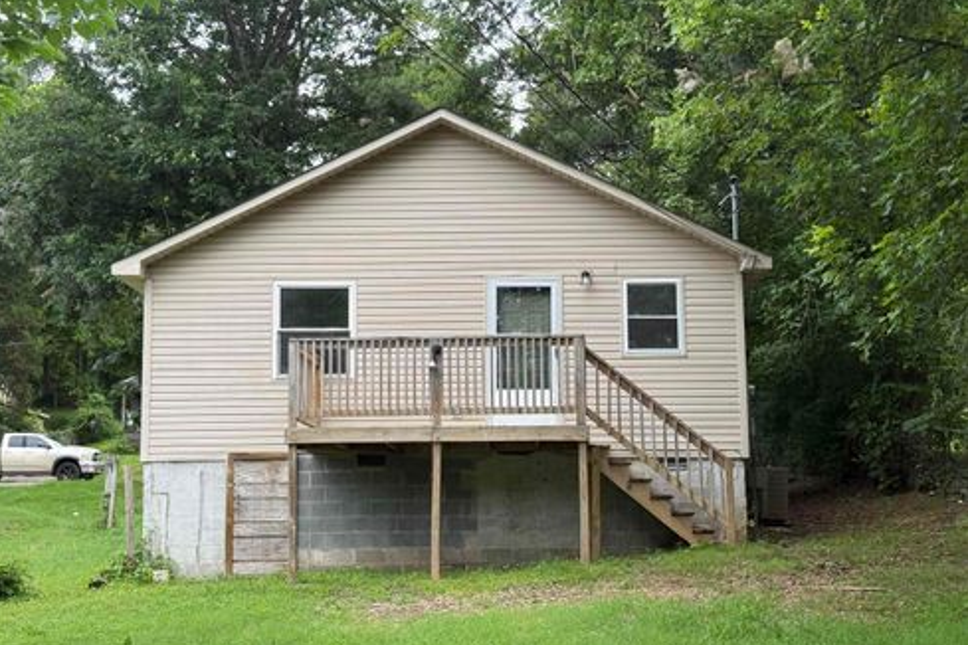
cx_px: 475
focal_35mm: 51
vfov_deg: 26.5
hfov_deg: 38.9
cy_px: 361
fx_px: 1371
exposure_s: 1/121
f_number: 1.78
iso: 50
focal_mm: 6.76
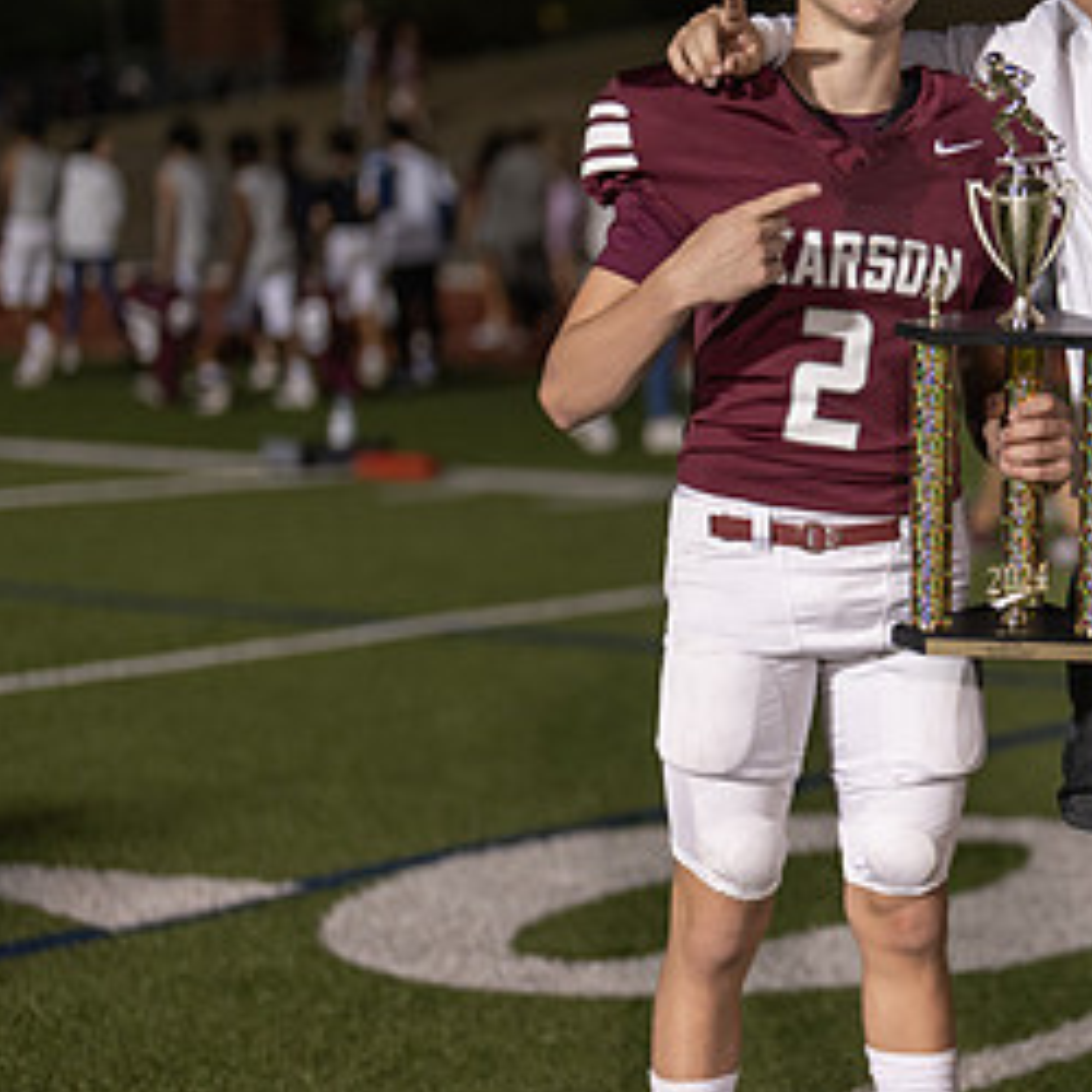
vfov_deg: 16.0
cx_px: 1146
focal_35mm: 109
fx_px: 3890
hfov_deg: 15.6
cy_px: 562
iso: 640
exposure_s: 1/320
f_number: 1.2
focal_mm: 50
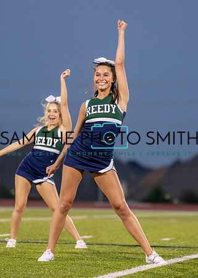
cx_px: 127
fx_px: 2089
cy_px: 138
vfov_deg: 7.6
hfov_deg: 5.4
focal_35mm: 265
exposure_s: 1/1000
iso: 1250
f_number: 2.8
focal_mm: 164
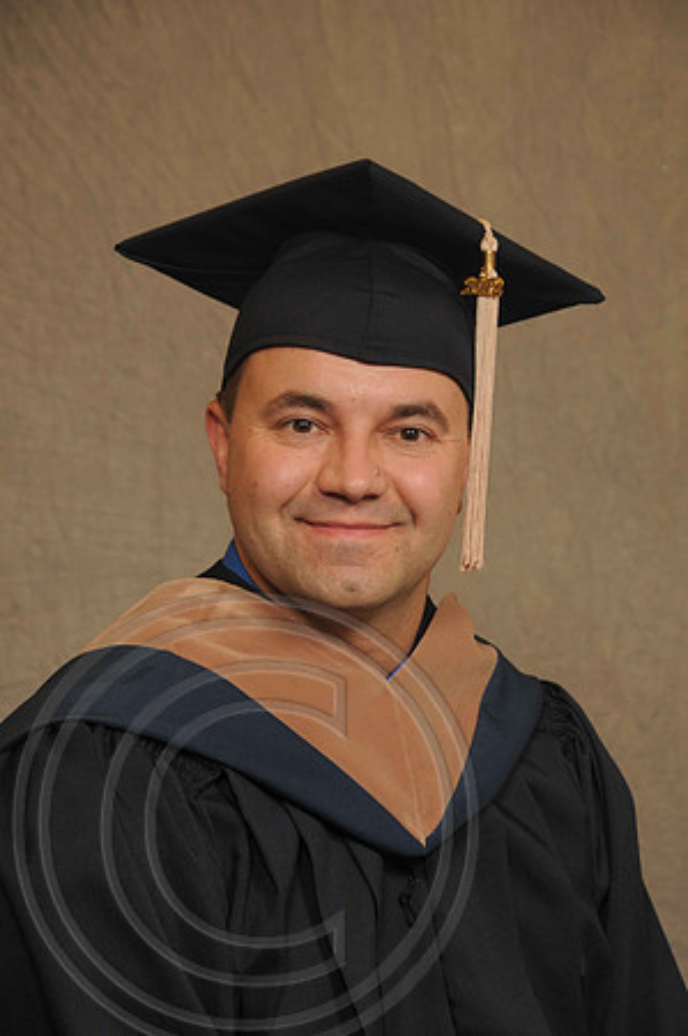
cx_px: 344
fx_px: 3879
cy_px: 518
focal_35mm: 135
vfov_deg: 15.2
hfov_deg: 10.1
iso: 200
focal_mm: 90
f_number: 6.3
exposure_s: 1/60
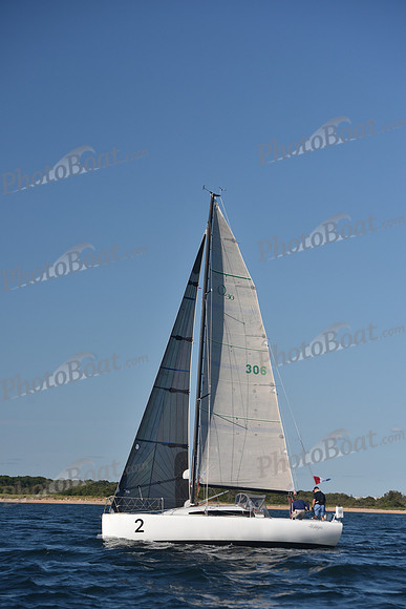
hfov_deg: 14.9
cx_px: 203
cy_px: 304
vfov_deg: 22.1
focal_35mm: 92
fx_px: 1555
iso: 250
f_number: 5.6
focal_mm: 92
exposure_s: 1/1250
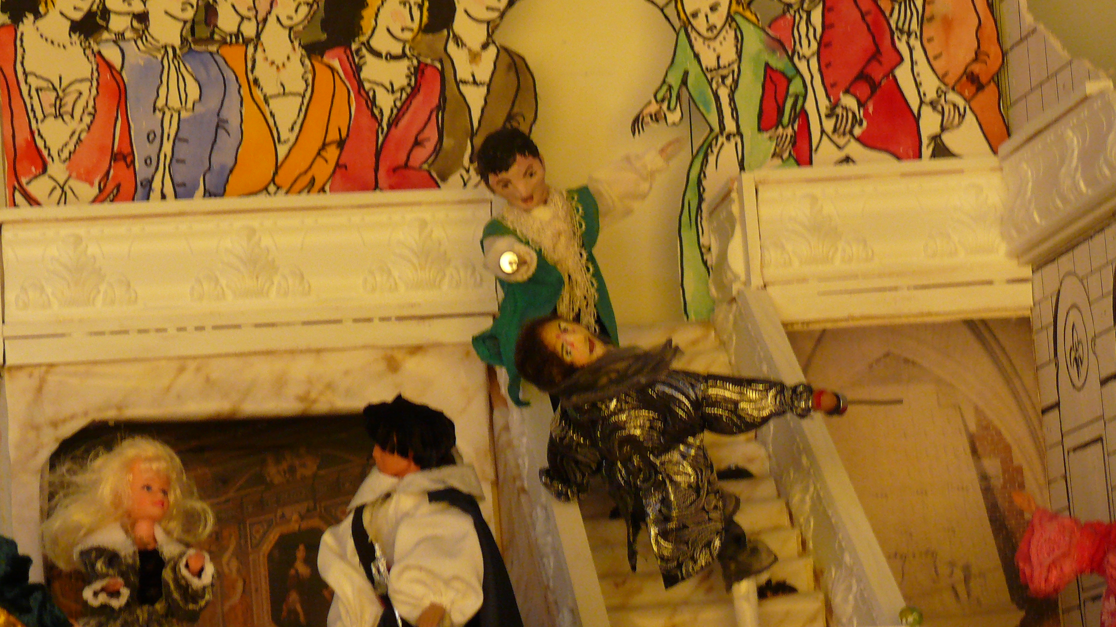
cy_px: 341
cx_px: 523
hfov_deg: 13.1
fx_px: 4853
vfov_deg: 7.4
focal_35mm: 164
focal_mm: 22.8
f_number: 3.6
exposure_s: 1/20
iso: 200
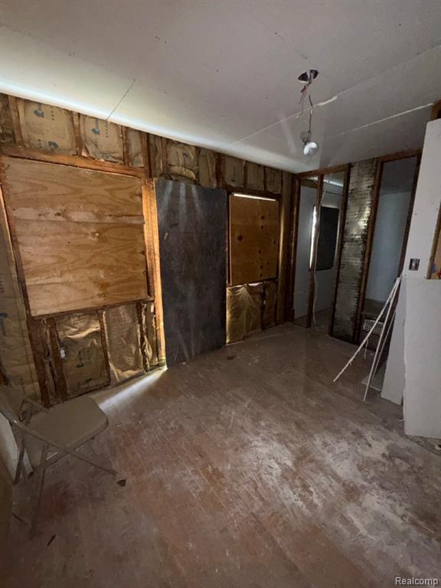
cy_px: 294
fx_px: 238
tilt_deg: -11.9
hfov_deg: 85.7
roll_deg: +0.8
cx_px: 220
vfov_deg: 102.1
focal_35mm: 14
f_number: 2.2
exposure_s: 1/30
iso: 500
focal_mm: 2.22
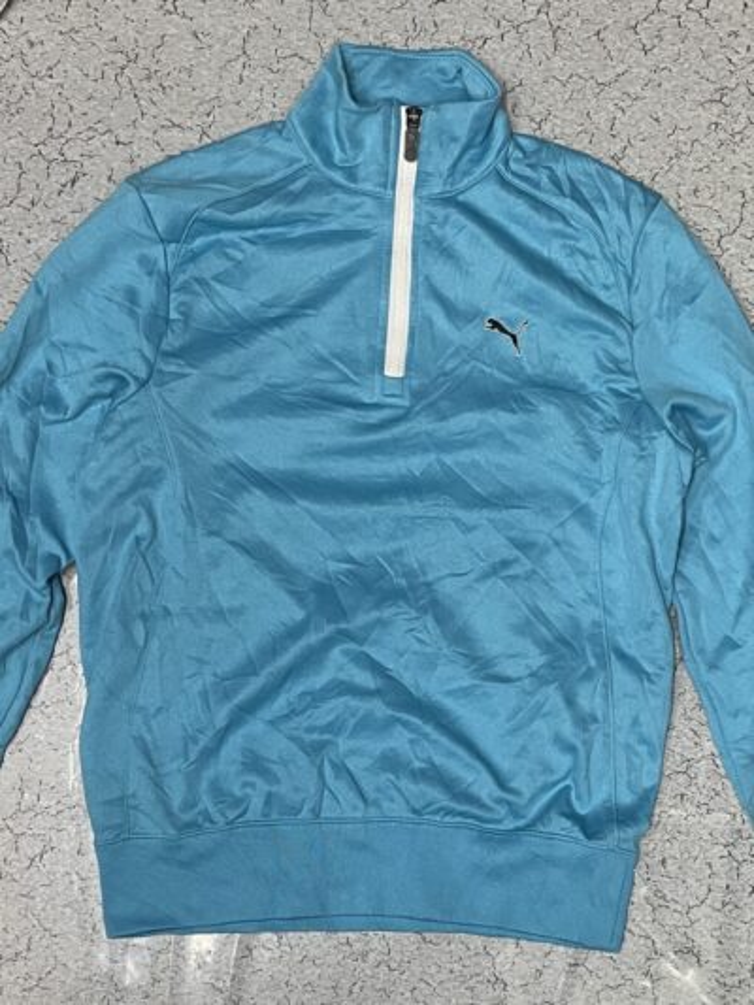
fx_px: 755
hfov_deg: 53.1
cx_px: 377
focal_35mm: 26
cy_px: 502
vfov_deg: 67.3
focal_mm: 4.2
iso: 160
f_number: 1.6
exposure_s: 1/50
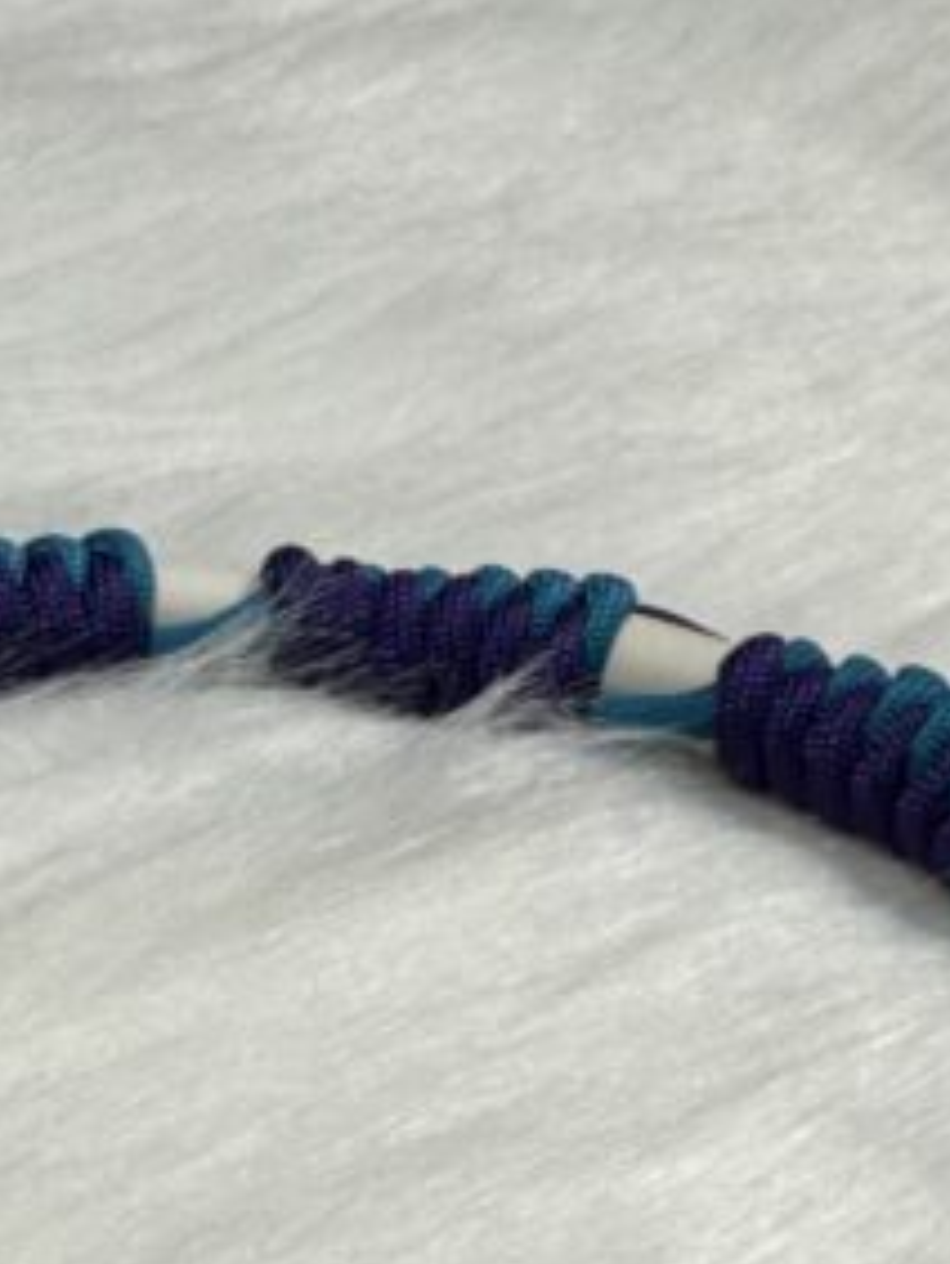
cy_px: 1784
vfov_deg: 23.9
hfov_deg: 21.6
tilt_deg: -45.3
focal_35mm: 68
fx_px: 2484
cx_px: 408
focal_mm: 2.22
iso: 100
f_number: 2.2
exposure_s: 1/502
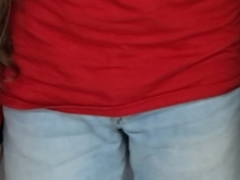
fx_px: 1089
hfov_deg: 12.2
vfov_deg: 8.2
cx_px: 309
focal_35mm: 157
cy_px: -335
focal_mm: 4
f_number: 1.8
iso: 250
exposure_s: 1/50
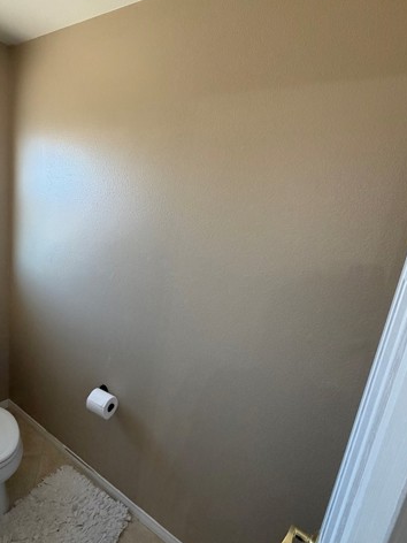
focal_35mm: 19
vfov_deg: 84.7
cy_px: 276
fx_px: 298
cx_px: 156
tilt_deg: -12.9
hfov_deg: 67.8
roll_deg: -7.1
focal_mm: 2.22
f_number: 2.2
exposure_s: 1/120
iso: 250
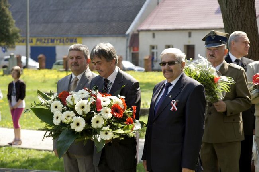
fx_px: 755
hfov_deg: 19.5
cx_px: 130
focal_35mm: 105
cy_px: 86
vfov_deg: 13.0
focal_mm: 70
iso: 100
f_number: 5
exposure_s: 1/200
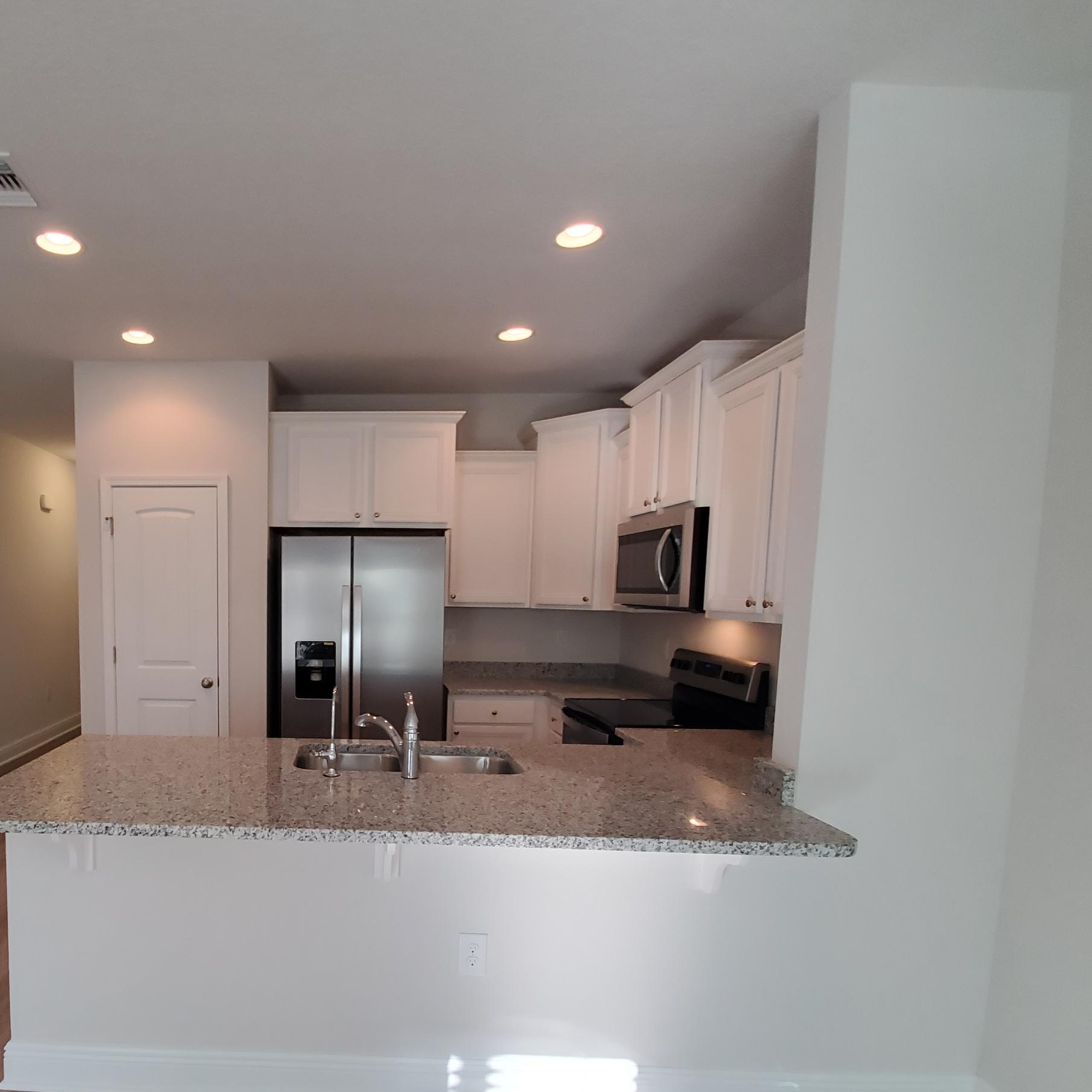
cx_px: 311
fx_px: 678
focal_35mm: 19
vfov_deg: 77.0
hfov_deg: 73.7
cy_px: 644
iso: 125
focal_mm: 1.8
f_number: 2.2
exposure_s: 1/59
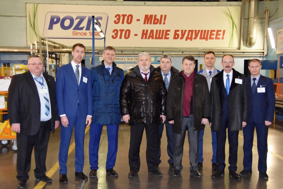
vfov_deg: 29.0
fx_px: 366
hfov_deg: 42.3
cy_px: 94
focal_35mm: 46
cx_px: 142
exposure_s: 1/60
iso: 1000
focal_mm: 31
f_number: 4
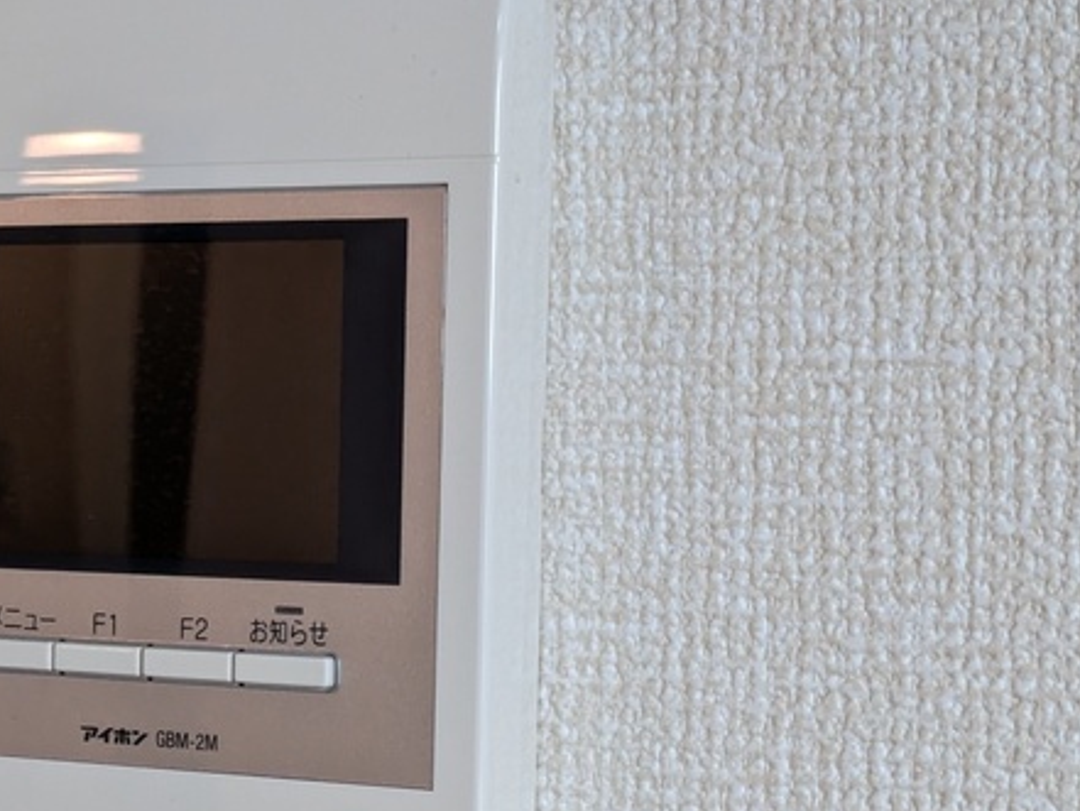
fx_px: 3464
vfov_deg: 13.3
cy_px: 642
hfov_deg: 17.5
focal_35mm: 111
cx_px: 186
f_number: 1.89
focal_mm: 5.43
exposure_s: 1/120
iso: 111
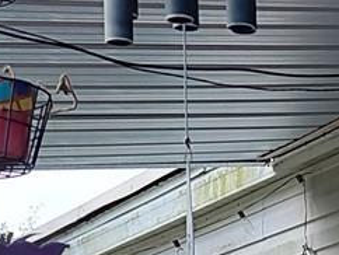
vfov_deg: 8.5
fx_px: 1617
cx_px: 542
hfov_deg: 11.4
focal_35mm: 165
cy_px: 525
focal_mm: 4.69
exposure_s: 1/247
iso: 50
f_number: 1.8
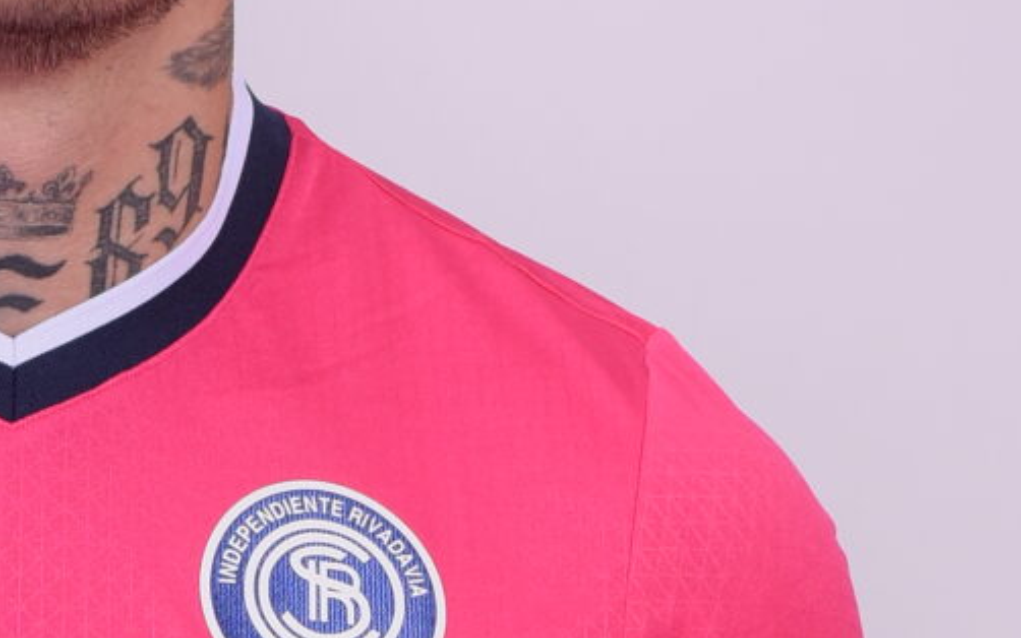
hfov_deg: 8.0
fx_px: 7236
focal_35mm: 260
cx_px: -95
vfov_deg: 4.9
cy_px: 1376
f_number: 9
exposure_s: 1/100
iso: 640
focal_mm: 50
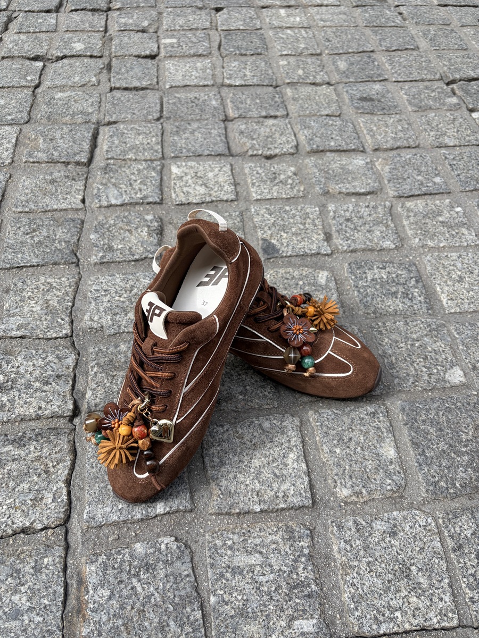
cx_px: 240
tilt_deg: -52.6
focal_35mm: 26
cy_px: 319
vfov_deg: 67.3
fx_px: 480
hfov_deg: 53.1
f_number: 1.6
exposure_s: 1/920
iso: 50
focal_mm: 5.96
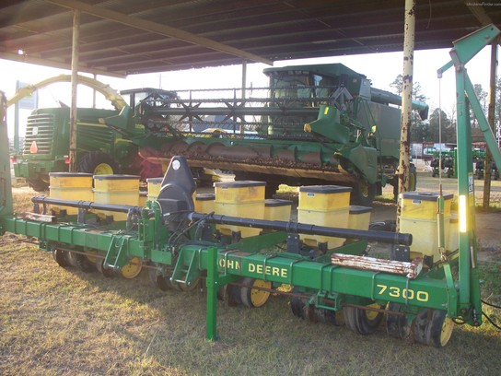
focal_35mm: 35
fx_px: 507
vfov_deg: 40.7
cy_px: 188
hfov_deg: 52.6
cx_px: 250
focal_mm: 7.54
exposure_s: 1/125
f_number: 2.8
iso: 80
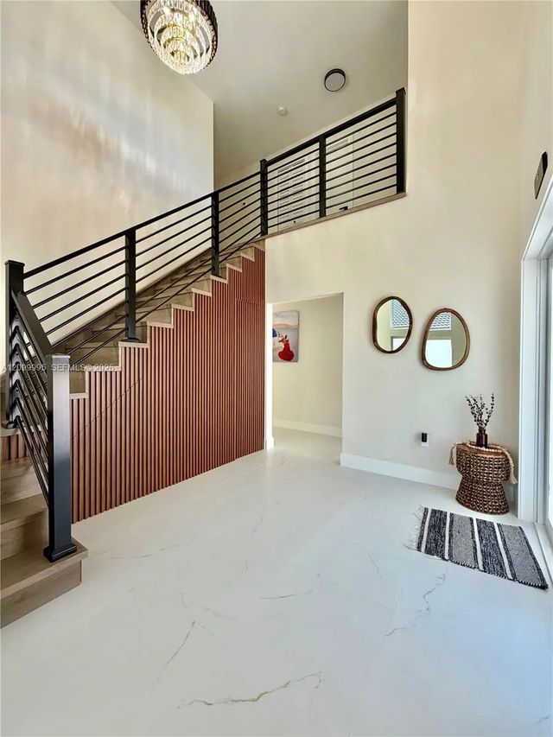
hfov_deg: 85.7
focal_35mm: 14
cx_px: 276
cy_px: 368
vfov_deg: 102.1
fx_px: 298
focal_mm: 2.22
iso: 250
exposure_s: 1/121
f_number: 2.2
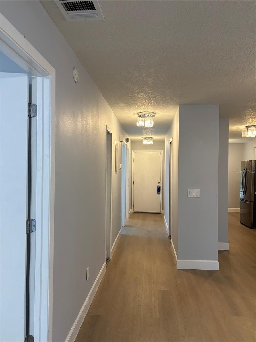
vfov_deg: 67.3
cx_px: 128
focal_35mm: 26
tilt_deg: +0.5
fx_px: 256
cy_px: 171
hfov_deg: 53.1
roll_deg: -1.1
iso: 100
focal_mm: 5.96
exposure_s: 1/60
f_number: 1.6
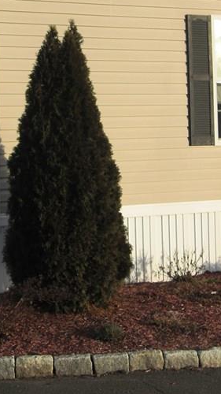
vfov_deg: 24.3
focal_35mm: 87
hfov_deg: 13.8
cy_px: 118
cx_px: 41
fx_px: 907
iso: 50
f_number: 3
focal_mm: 6.9
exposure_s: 1/800
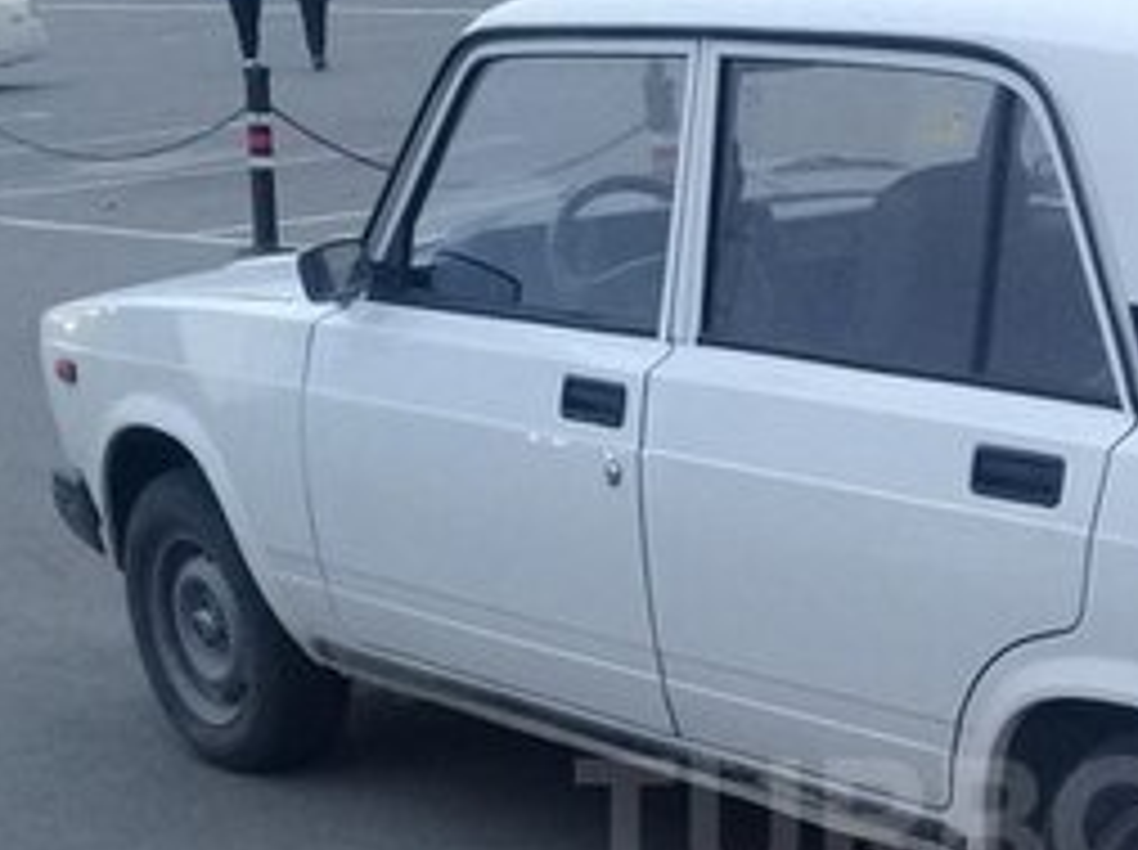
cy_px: 825
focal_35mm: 81
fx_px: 2659
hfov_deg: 23.5
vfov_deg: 17.8
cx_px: 1035
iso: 160
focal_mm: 3.3
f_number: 2.2
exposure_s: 1/33
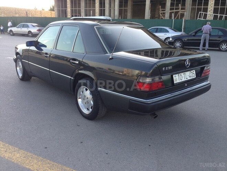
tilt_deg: -14.8
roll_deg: -2.2
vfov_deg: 42.9
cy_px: 86
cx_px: 114
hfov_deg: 55.4
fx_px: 216
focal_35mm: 33
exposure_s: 1/259
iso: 50
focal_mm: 4.12
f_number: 2.4
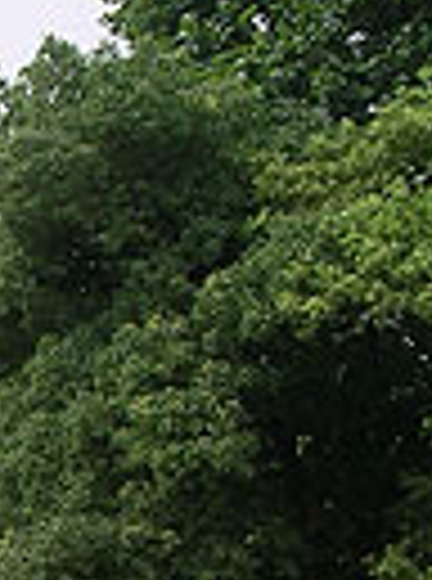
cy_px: 692
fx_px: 3044
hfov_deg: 7.7
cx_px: -540
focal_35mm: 182
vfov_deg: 10.7
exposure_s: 1/241
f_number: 4.8
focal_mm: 10.9
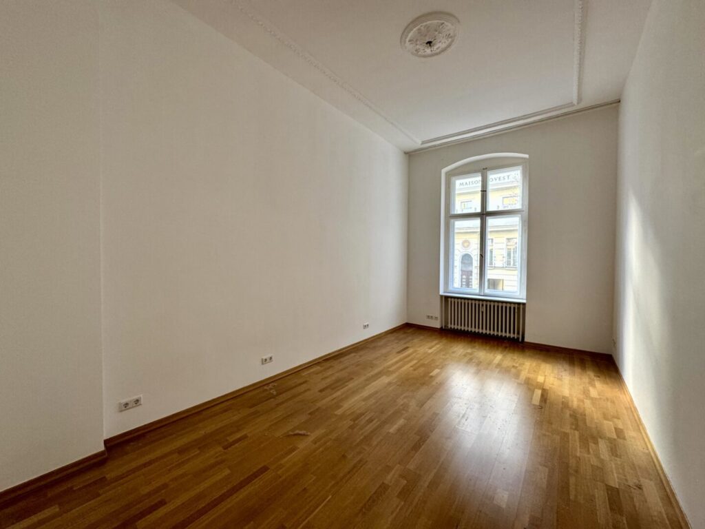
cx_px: 352
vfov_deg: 85.7
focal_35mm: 14
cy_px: 264
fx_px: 285
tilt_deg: -1.9
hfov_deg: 102.1
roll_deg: -1.0
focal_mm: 2.22
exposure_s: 1/100
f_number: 2.2
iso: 160
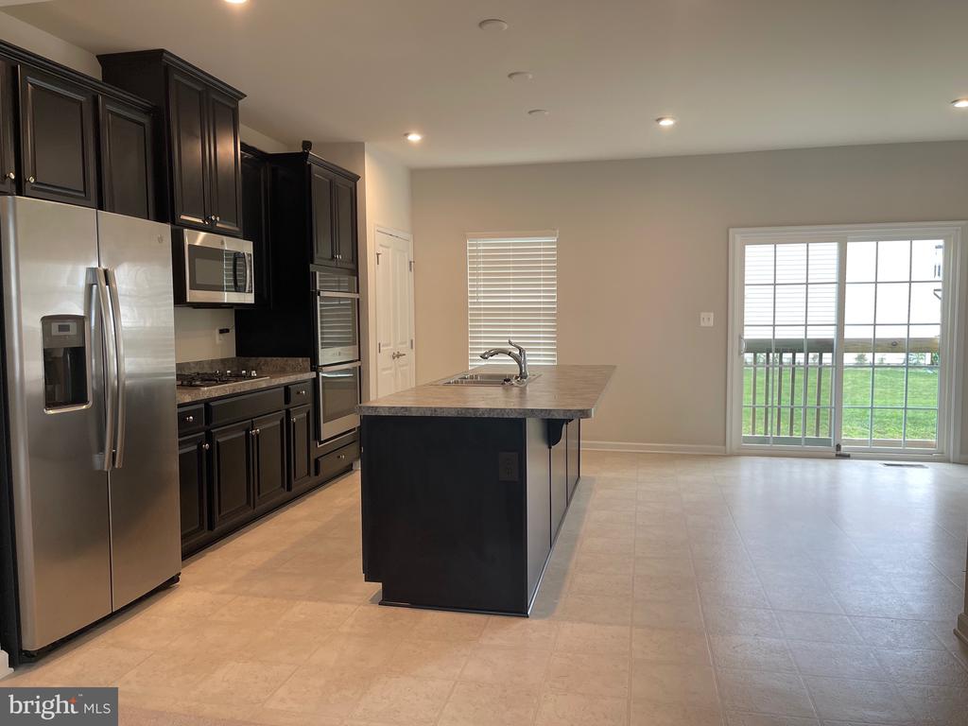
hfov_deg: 67.3
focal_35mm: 26
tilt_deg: -4.4
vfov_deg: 53.1
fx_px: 727
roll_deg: +0.4
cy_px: 363
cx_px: 484
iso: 125
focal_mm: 5.1
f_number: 1.6
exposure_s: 1/120
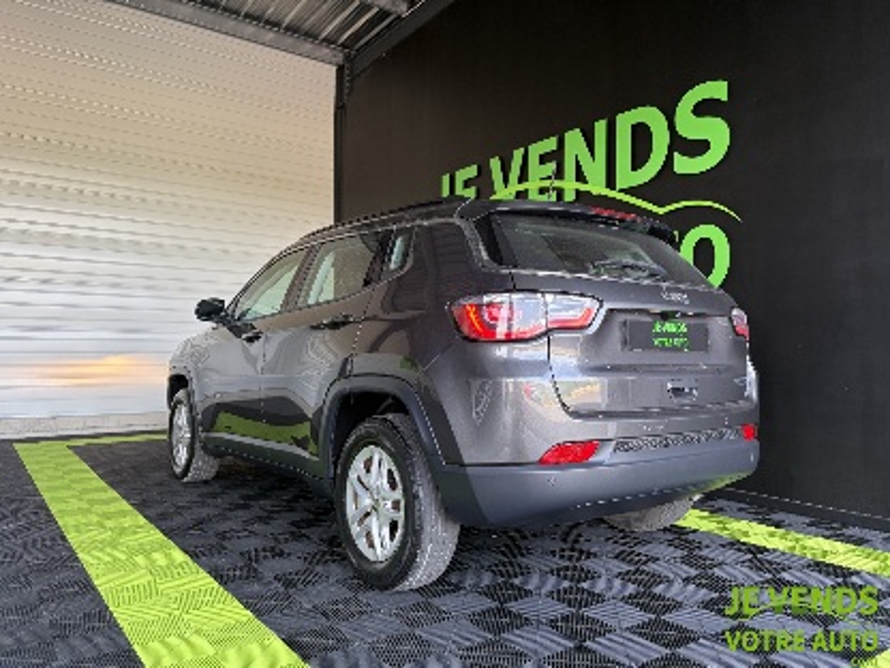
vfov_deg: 53.1
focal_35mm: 26
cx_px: 445
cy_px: 334
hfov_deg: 67.3
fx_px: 668
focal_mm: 5.96
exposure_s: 1/100
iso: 80
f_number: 1.6
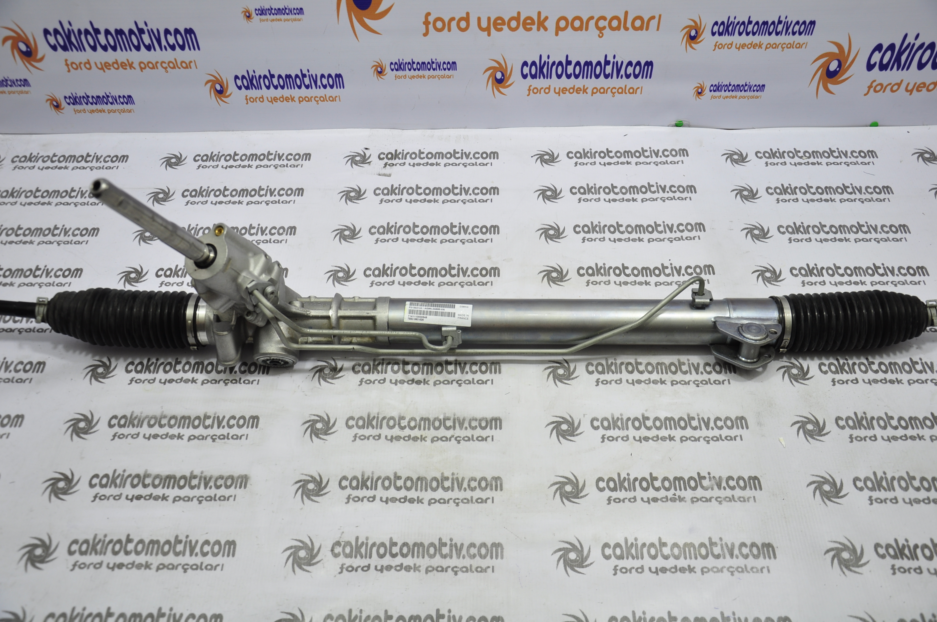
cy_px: 311
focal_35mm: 33
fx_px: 858
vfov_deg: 39.9
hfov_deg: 57.3
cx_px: 468
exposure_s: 1/40
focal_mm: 22
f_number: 4.5
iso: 200
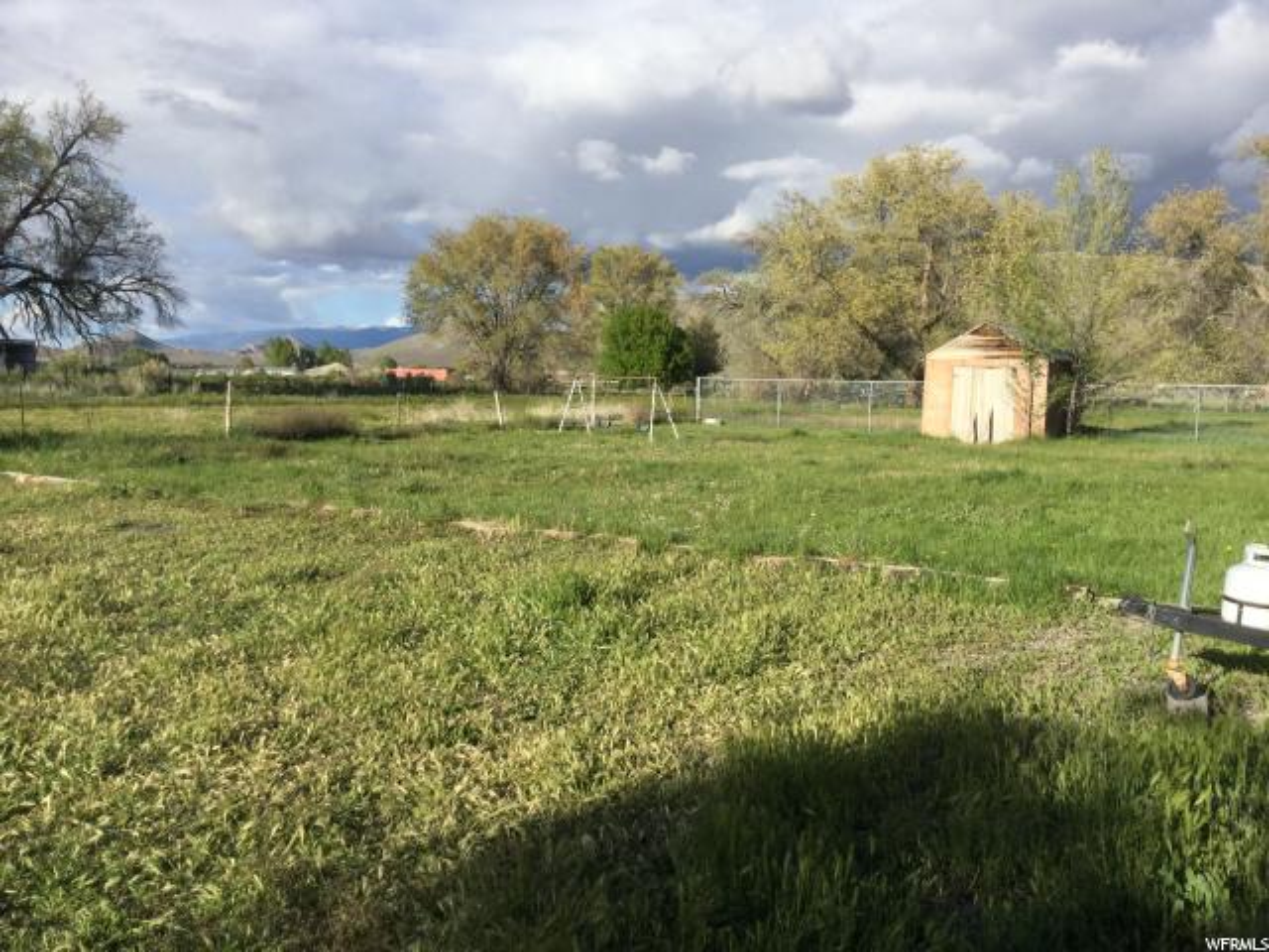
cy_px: 476
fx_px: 1136
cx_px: 634
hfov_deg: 58.4
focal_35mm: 31
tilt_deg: -8.2
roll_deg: -1.1
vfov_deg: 45.4
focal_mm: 3.3
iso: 25
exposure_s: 1/1274
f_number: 2.4
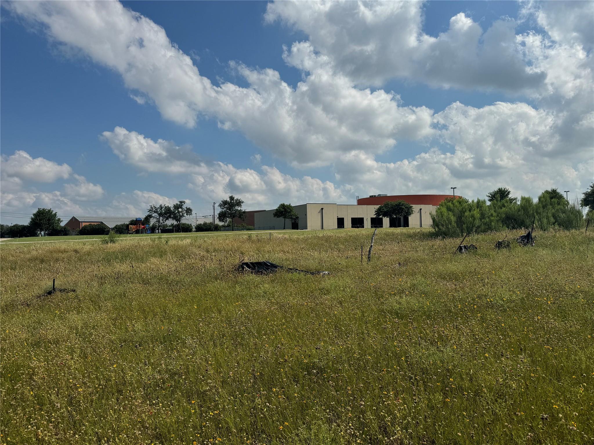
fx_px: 412
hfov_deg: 71.6
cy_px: 222
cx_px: 297
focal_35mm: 24
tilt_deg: +1.1
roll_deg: +1.6
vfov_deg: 56.8
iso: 80
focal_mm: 6.76
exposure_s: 1/10417
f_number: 1.78
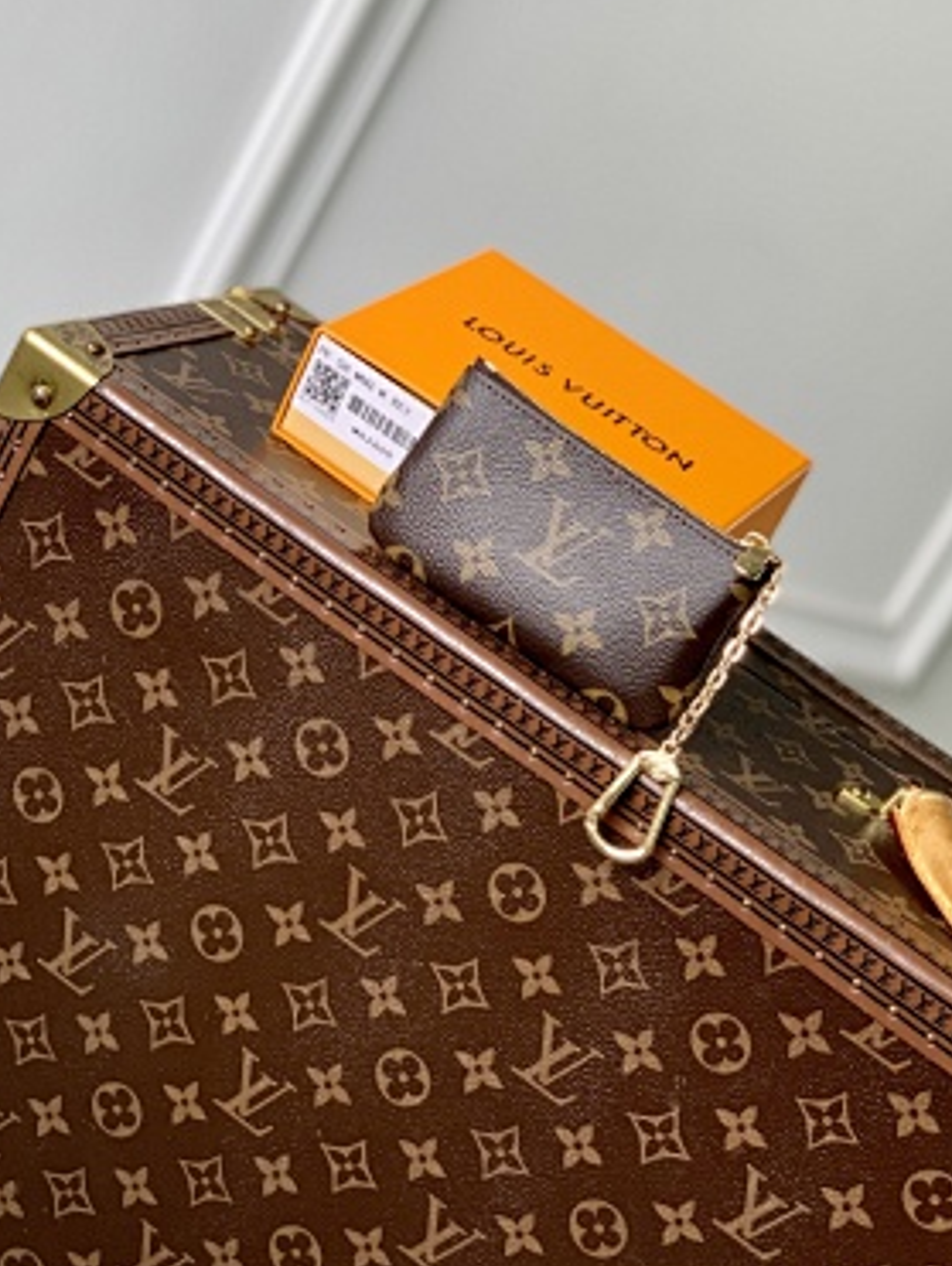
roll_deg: -29.9
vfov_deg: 27.7
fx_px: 2562
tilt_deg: -18.2
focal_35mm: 70
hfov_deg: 21.0
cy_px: 526
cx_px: 534
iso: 32
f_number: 2.4
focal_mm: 6
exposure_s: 1/122
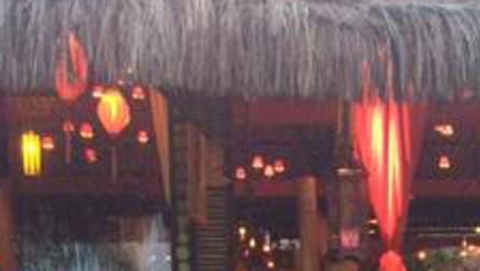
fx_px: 1146
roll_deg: +0.3
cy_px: 371
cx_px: 481
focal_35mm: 90
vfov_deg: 12.9
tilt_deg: -0.7
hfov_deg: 22.7
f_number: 2.2
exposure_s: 1/20
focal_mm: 4.15
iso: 320
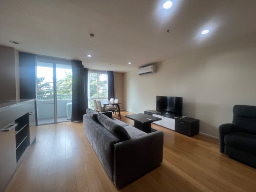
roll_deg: +0.4
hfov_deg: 106.2
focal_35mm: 13
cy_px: 96
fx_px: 96
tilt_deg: -2.6
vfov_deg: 89.9
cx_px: 128
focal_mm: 1.57
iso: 100
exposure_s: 1/99
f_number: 1.8
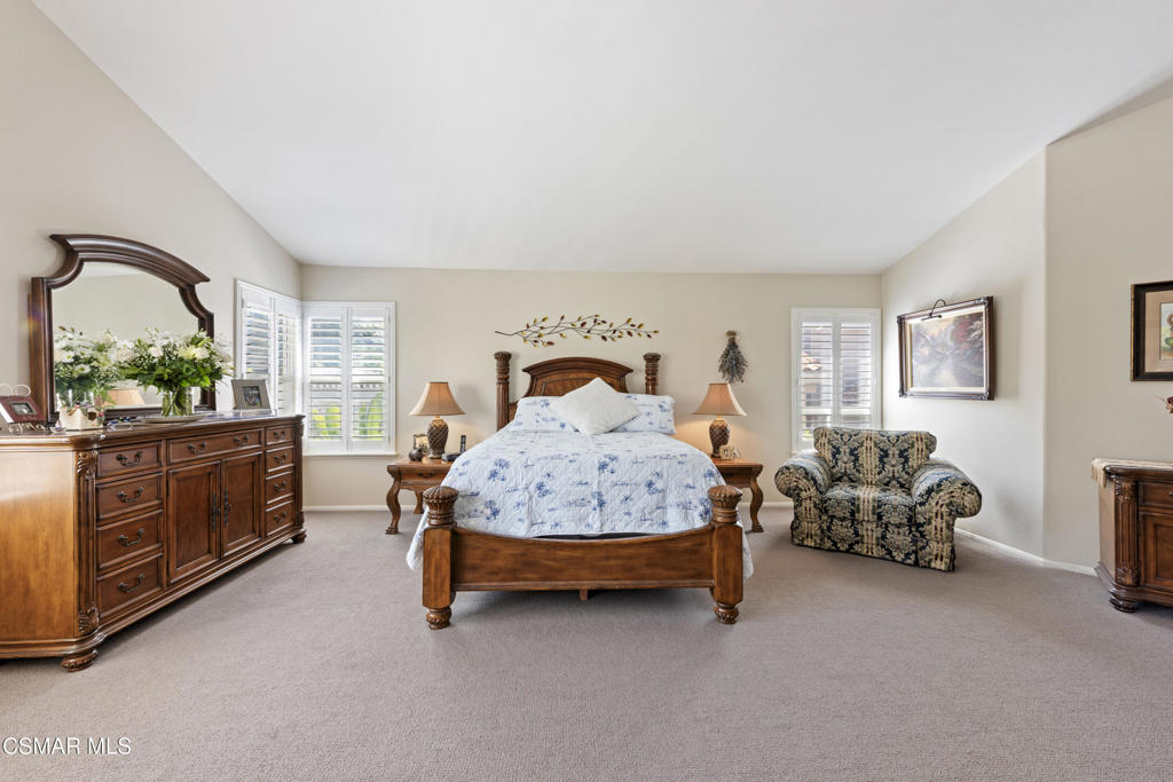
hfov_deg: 104.2
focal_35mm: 14
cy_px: 391
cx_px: 586
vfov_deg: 81.2
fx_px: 456
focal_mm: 14
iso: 200
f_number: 9.5
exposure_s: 1/4
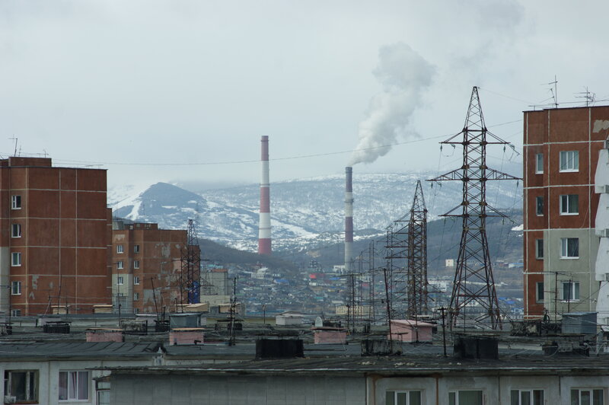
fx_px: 4057
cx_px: 304
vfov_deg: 5.7
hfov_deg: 8.6
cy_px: 202
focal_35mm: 240
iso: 100
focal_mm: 160
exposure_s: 1/320
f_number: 8
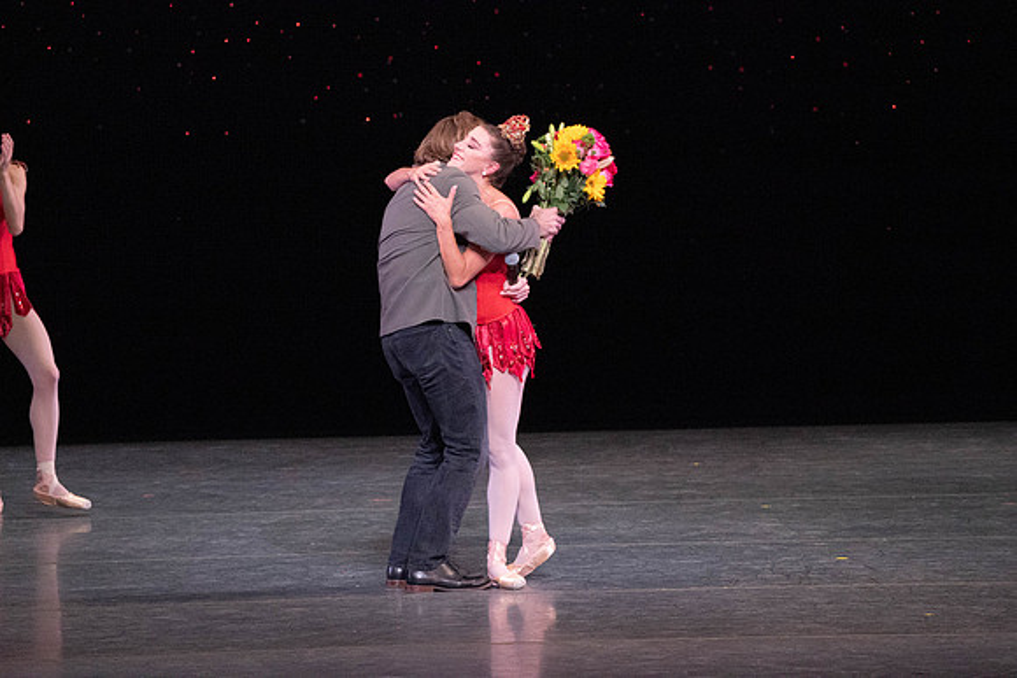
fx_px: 11302
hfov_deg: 5.2
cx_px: 508
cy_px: 339
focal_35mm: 400
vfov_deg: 3.4
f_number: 11
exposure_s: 1/500
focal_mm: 400
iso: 16000
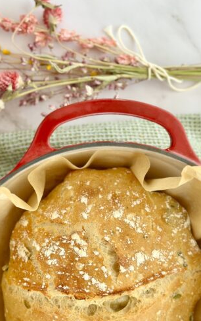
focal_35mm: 52
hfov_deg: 24.8
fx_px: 455
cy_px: 161
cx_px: 79
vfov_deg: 38.9
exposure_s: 1/103
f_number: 1.78
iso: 125
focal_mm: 6.86
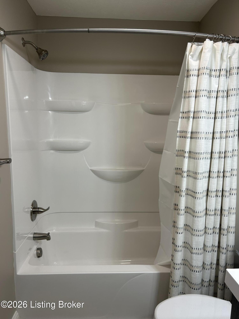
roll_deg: -1.1
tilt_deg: -9.9
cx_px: 120
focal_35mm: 26
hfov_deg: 53.1
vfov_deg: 67.3
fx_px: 239
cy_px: 160
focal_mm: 5.7
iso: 64
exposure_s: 1/120
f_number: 1.5
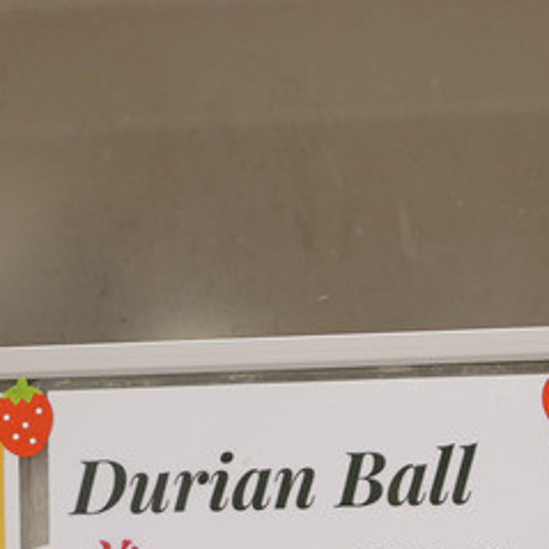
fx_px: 1992
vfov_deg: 15.1
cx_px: 620
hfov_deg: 15.2
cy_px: 664
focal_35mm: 111
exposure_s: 1/60
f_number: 1.7
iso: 320
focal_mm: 15
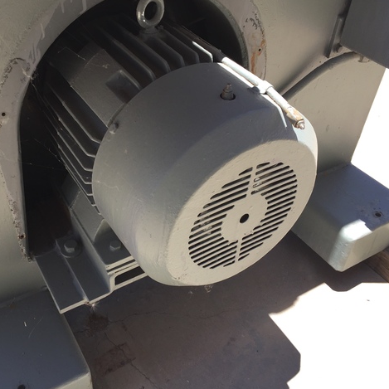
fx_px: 445
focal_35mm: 35
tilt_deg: -42.2
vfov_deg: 47.2
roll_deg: -2.5
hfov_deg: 47.0
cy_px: 192
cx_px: 156
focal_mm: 4.15
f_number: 2.2
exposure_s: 1/581
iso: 32
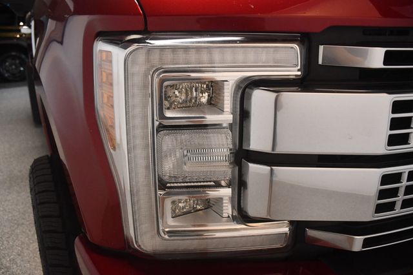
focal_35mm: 30
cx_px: 206
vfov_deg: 43.6
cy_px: 138
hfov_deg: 62.0
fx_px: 344
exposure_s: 1/125
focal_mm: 20
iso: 2000
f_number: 3.5
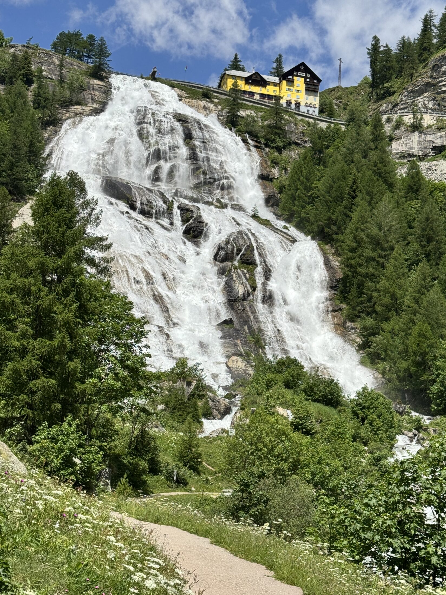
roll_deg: -3.0
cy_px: 321
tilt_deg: +10.9
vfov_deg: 34.3
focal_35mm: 56
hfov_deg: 26.1
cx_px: 243
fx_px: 962
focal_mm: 6.76
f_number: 1.78
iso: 64
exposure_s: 1/7092
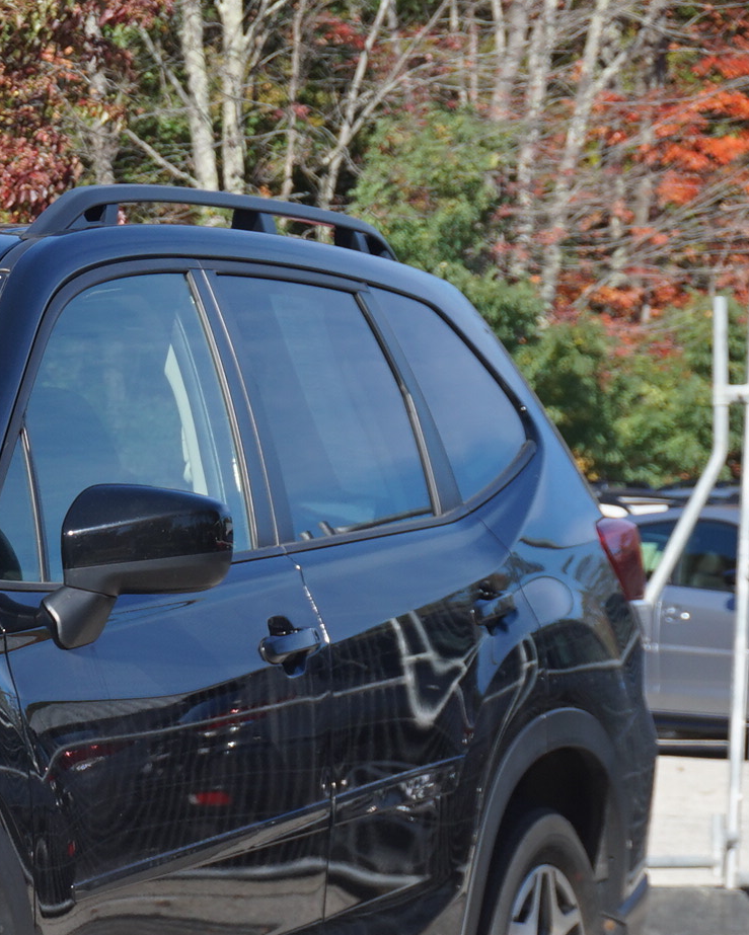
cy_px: 739
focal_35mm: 179
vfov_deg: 10.7
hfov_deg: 8.4
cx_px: -477
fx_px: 4968
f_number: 8
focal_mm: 43
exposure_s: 1/200
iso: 100
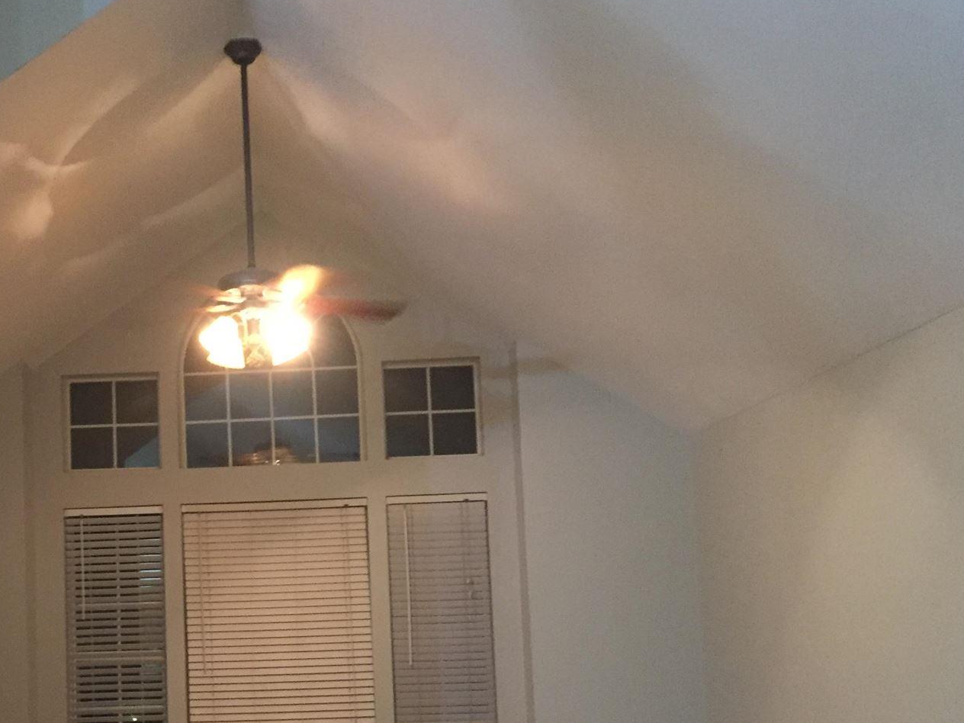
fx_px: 1309
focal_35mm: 47
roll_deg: +1.1
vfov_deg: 30.5
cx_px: 226
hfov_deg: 39.2
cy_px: 526
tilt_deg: +4.3
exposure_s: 1/15
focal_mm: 4.15
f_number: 2.2
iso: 320
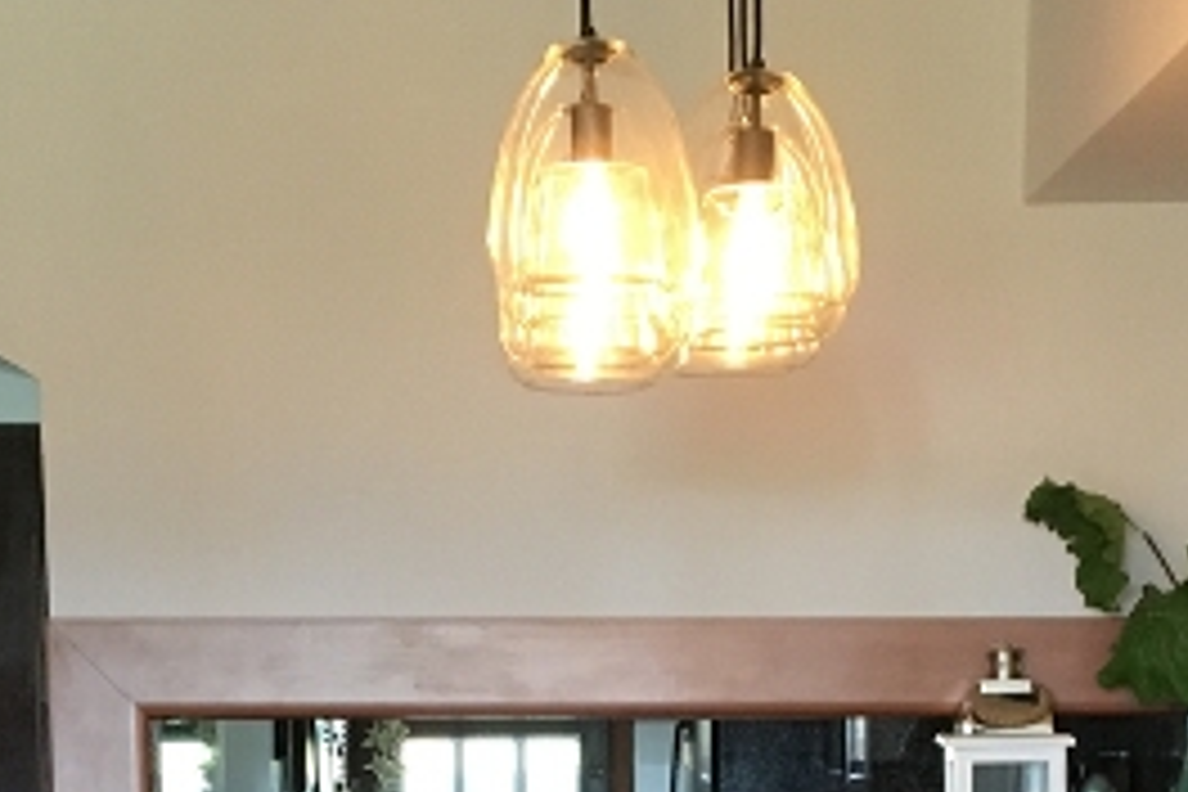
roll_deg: -0.1
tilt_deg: -6.3
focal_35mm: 97
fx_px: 3201
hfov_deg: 21.0
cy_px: 1008
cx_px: 688
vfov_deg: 13.6
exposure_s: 1/30
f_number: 2.2
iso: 160
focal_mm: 4.15
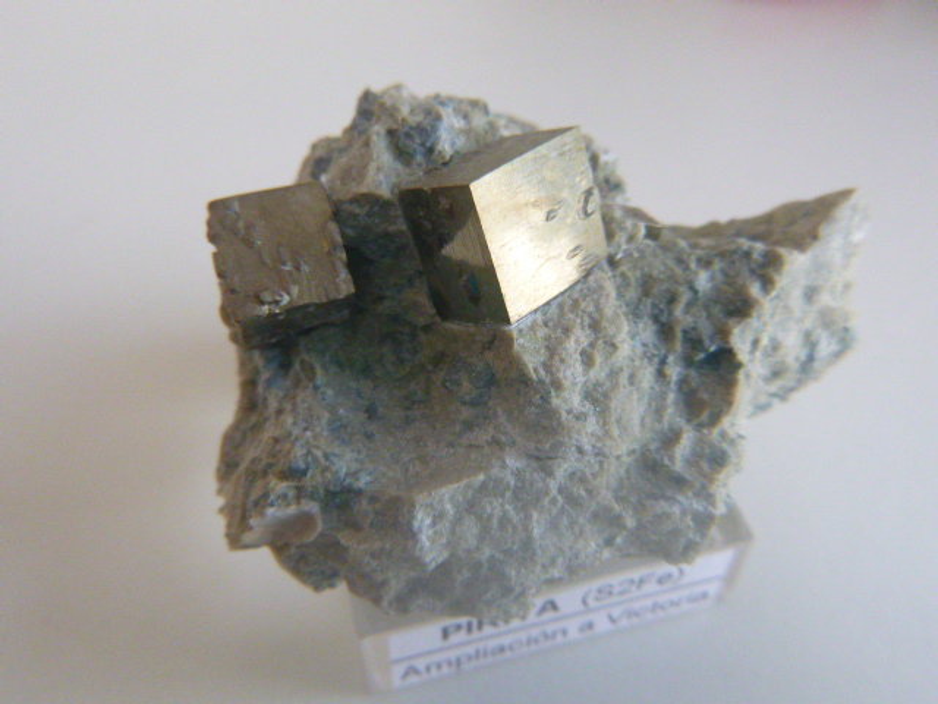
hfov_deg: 69.4
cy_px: 352
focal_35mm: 25
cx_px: 469
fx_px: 677
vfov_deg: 54.9
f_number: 3.9
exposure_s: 1/15
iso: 400
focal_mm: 4.5
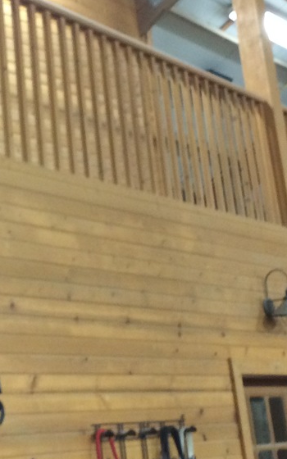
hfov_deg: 16.2
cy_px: 153
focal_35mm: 79
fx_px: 989
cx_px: -1
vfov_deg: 26.0
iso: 320
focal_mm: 4.15
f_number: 2.2
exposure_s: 1/15
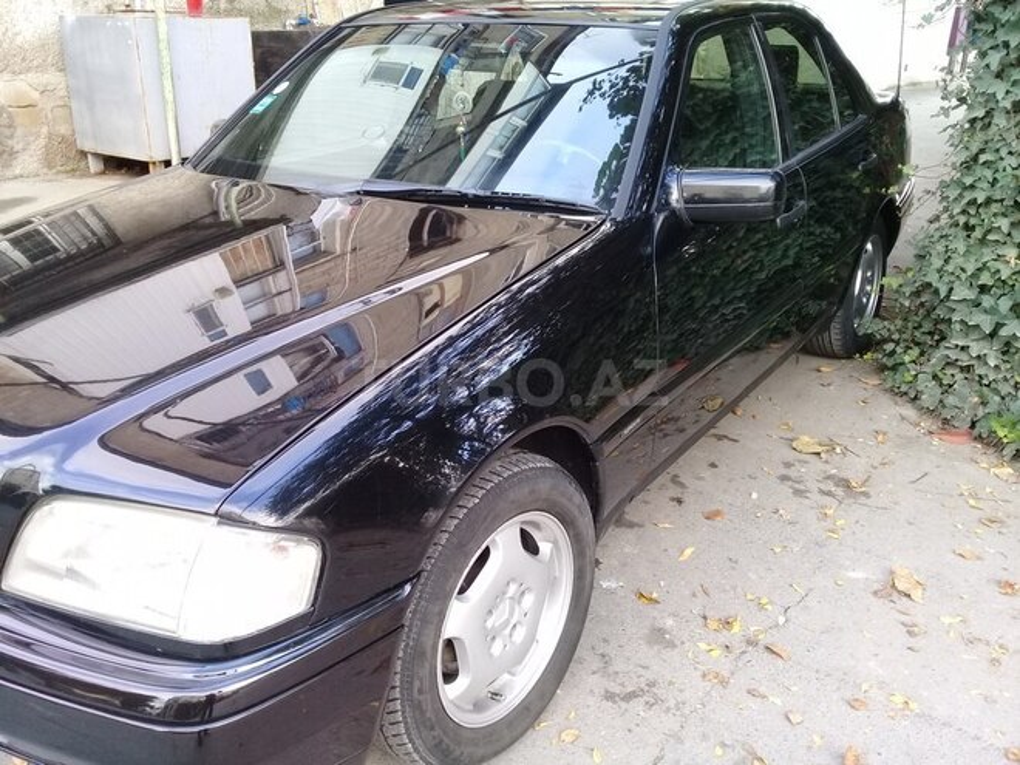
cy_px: 382
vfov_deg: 45.4
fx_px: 913
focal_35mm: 31
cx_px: 510
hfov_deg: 58.4
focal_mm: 3.3
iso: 64
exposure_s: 1/50
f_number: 2.2
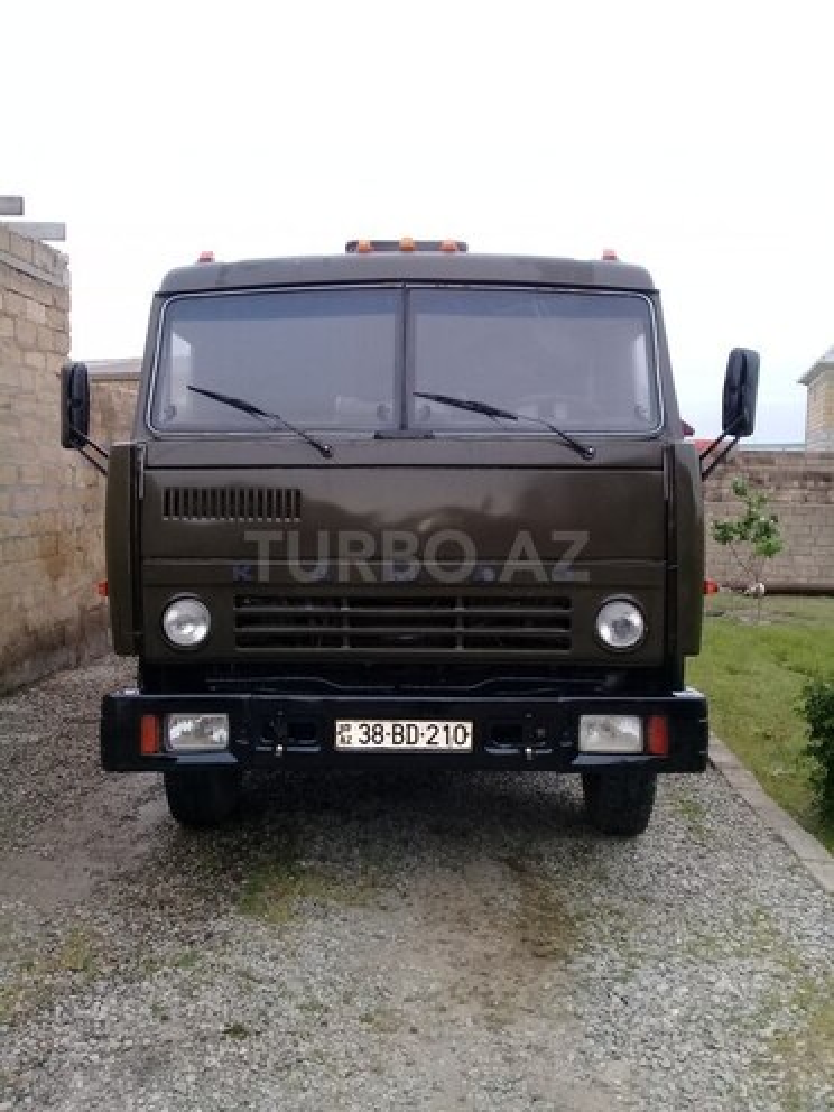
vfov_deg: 58.4
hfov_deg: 45.4
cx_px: 417
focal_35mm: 31
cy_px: 556
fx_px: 996
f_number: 2.2
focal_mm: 3.3
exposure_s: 1/33
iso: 64
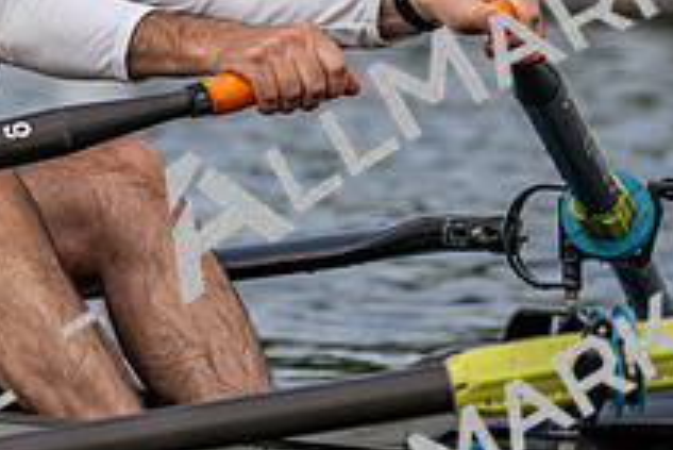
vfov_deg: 2.5
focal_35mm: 550
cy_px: 2
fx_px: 10289
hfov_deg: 3.7
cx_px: -108
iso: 320
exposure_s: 1/1600
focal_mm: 200
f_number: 5.6
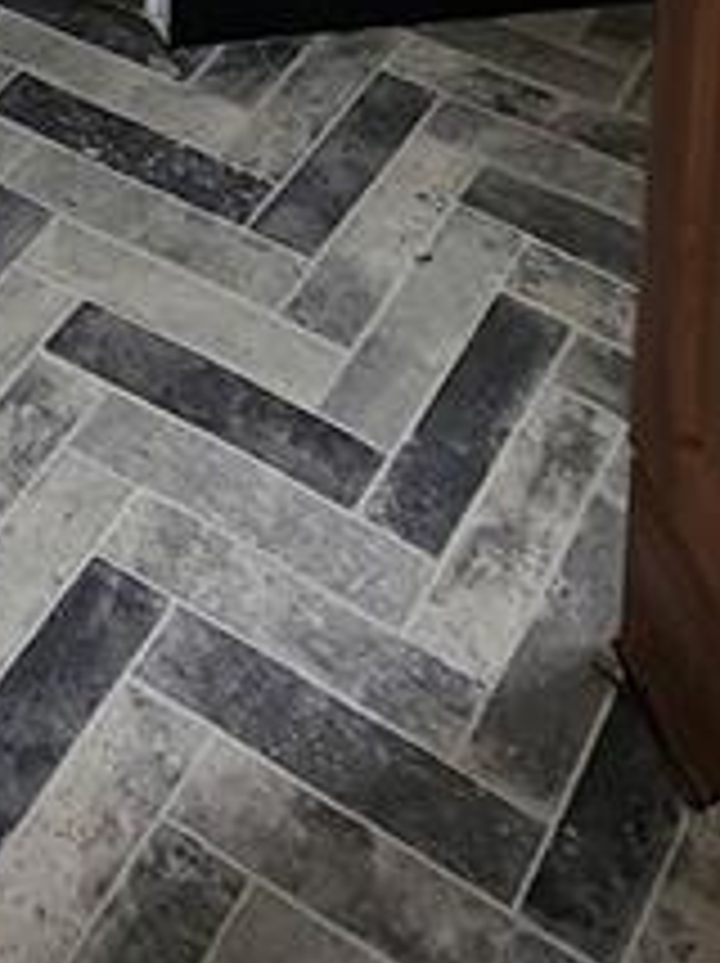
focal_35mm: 73
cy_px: -927
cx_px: -58
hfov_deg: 19.3
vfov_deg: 18.4
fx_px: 2029
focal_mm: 2.2
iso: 80
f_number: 2.2
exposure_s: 1/60
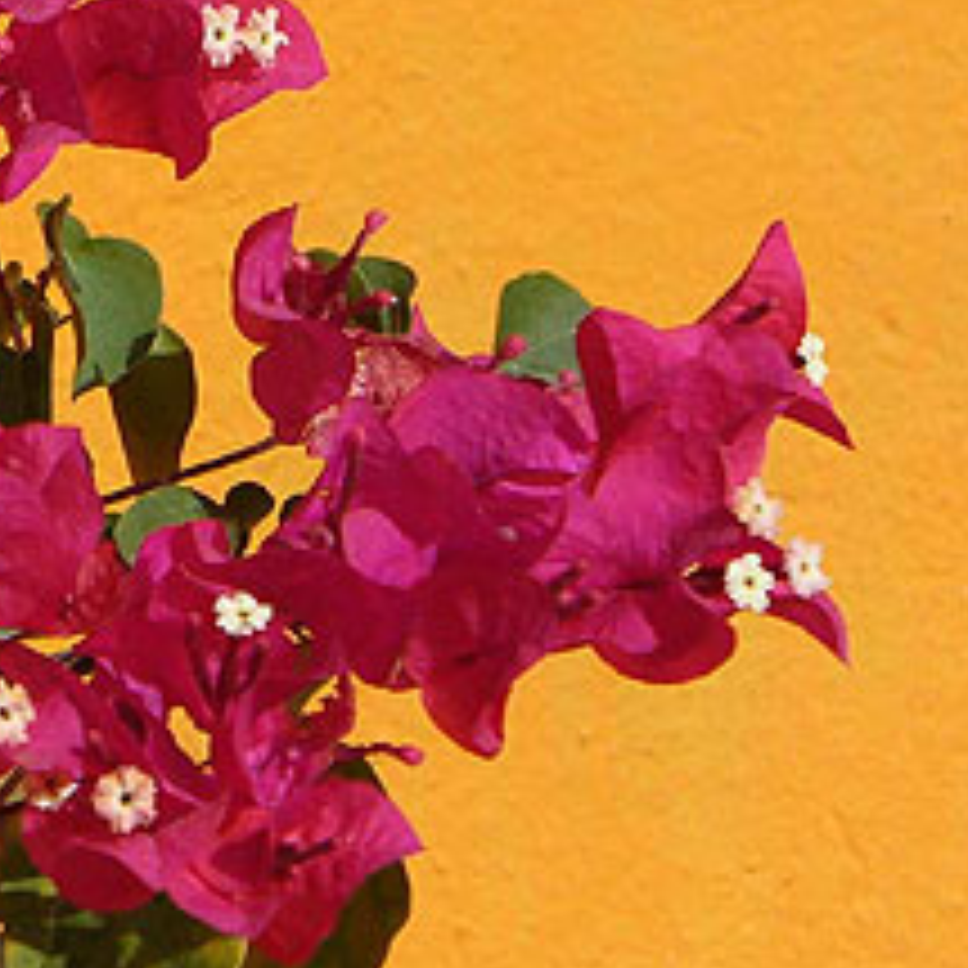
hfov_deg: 6.4
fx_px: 8605
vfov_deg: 6.4
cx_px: -27
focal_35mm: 272
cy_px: 338
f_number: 3.7
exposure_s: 1/800
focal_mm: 19.4
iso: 80
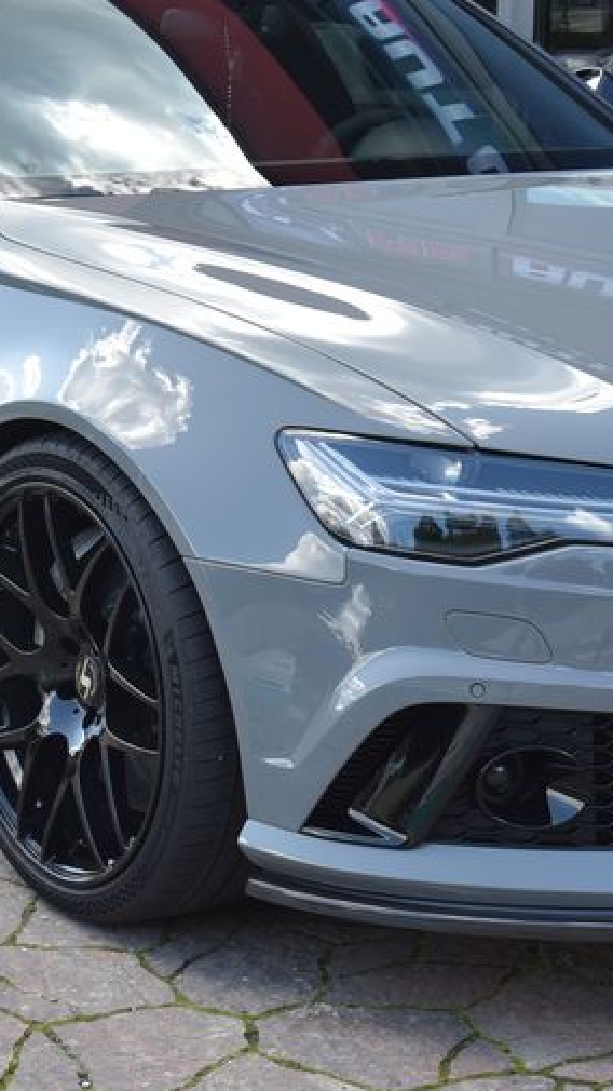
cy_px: 462
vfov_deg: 25.0
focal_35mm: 85
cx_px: 300
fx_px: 2457
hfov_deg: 14.2
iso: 500
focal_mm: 40
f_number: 7.1
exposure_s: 1/200
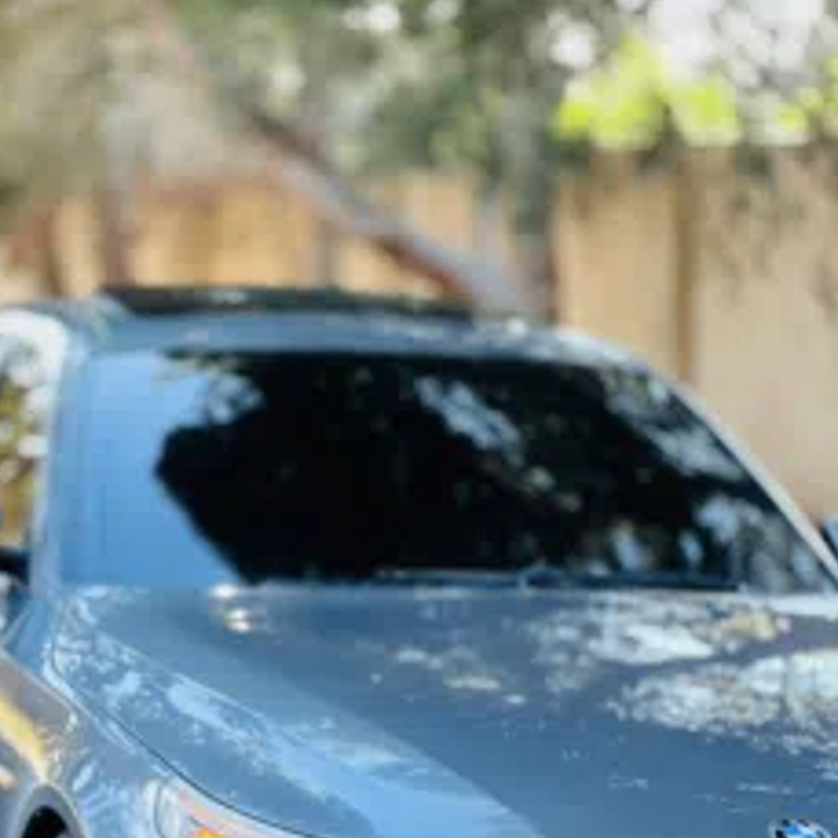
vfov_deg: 14.6
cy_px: 600
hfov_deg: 14.6
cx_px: 318
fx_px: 3259
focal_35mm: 119
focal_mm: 9
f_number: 2.8
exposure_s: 1/80
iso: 80
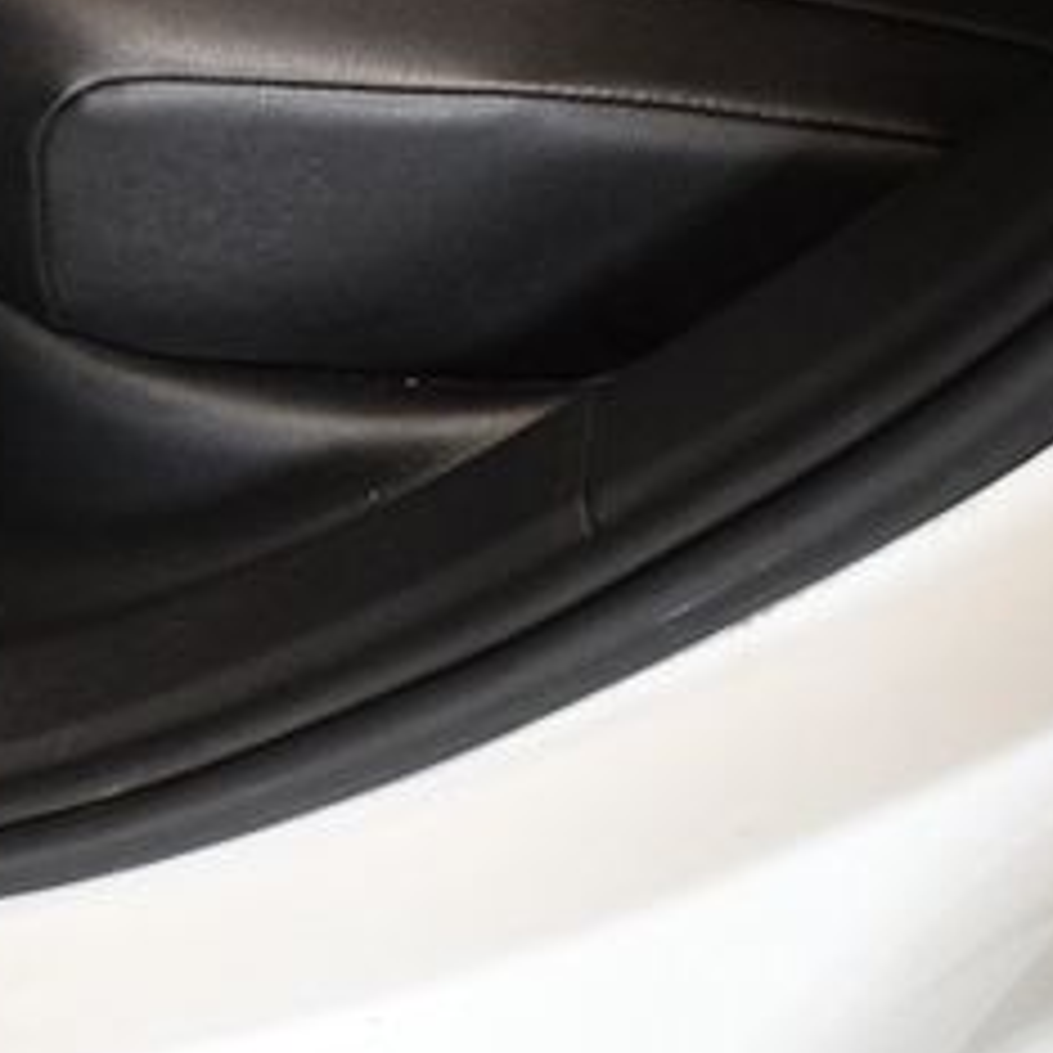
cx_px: -356
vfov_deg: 18.6
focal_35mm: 93
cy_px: 716
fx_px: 3201
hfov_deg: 17.4
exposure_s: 1/125
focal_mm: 27
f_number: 4
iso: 3200
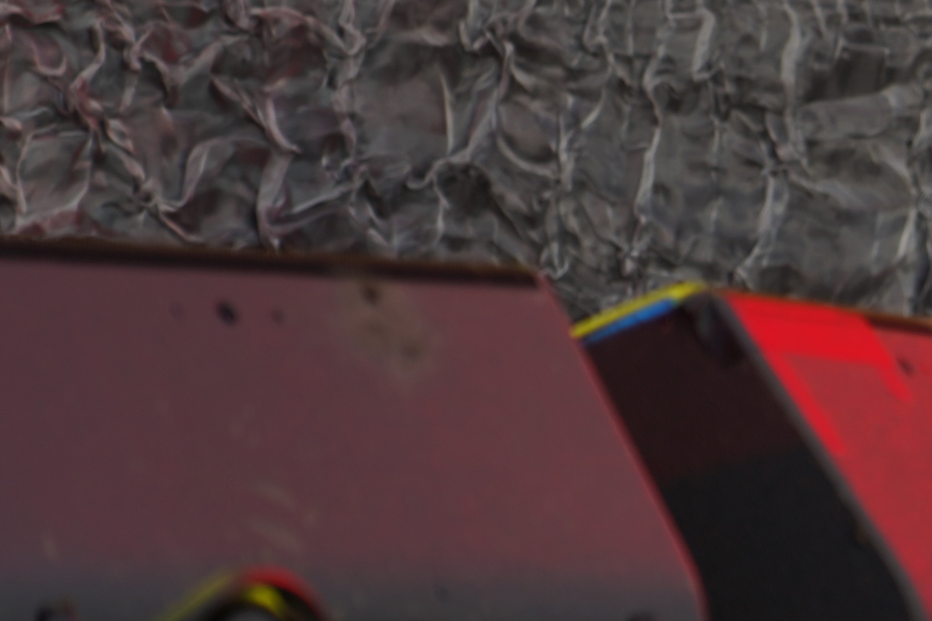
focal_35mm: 331
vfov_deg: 4.1
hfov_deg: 6.2
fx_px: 8569
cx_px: 1339
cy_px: 6
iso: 160
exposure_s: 1/125
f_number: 4
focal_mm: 105
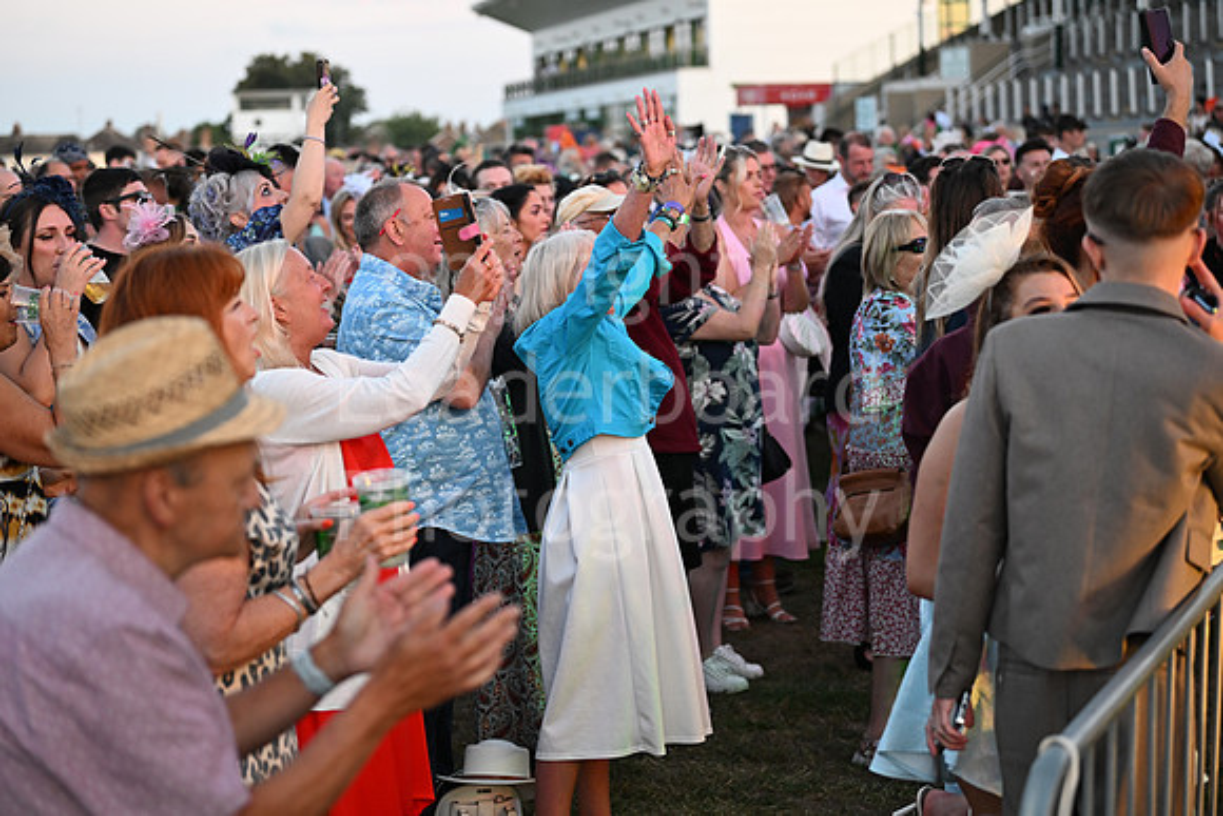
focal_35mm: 70
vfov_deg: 19.5
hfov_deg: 28.8
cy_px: 408
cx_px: 612
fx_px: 2379
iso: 1600
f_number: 2.8
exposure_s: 1/400
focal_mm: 70
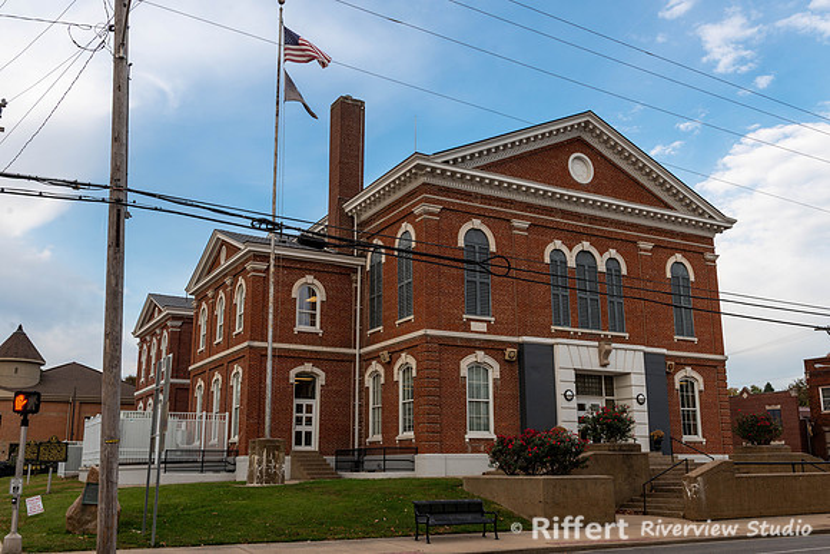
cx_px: 415
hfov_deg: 56.6
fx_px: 771
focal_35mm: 33
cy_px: 277
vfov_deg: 39.5
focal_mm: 32
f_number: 9
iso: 100
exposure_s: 1/100
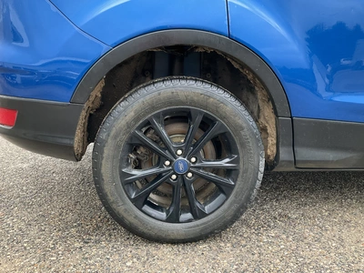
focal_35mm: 29
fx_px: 305
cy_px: 136
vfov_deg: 48.2
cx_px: 182
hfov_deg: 61.7
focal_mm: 3
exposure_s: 1/122
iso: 50
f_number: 1.8
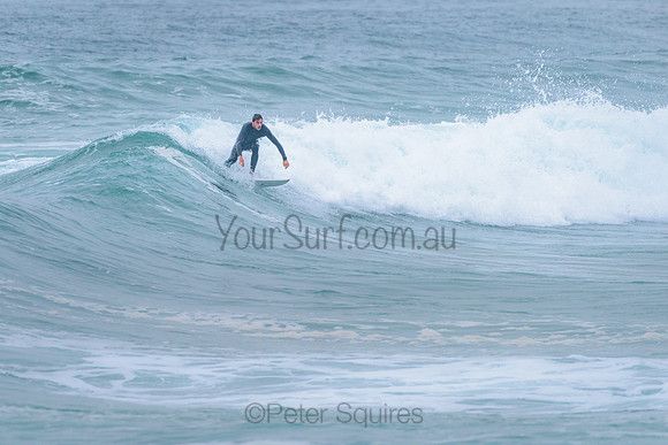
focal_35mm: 612
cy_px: 173
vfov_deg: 2.2
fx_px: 11357
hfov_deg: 3.4
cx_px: 259
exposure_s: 1/2000
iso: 1400
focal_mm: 500
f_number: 5.6
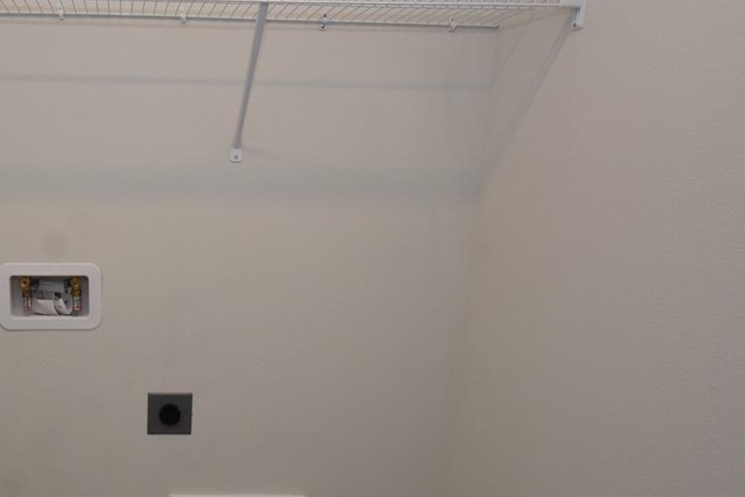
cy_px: 311
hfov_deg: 55.7
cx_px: 141
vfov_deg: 42.0
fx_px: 641
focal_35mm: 31
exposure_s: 1/100
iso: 200
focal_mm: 10
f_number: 5
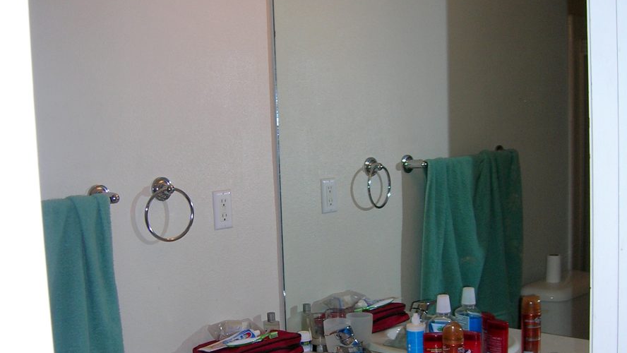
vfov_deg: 23.9
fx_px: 831
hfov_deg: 41.3
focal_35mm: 50
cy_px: 225
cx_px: 311
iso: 50
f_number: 2.9
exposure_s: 1/60
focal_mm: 5.7
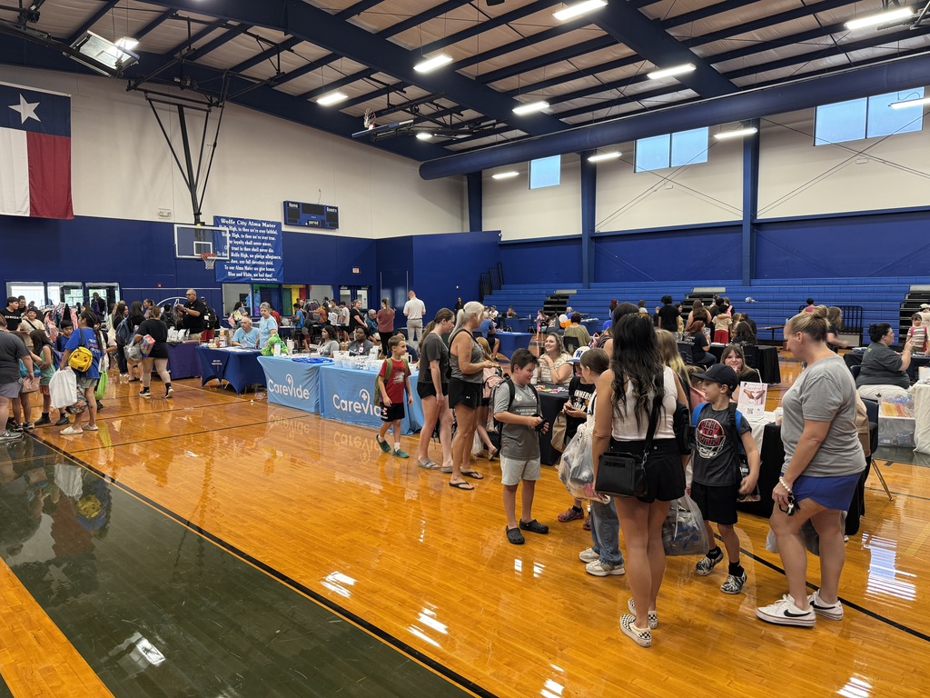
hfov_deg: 71.6
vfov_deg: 56.8
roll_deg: -0.3
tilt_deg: -5.9
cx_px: 465
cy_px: 349
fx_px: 645
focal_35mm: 24
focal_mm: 6.76
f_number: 1.78
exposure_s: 1/60
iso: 160
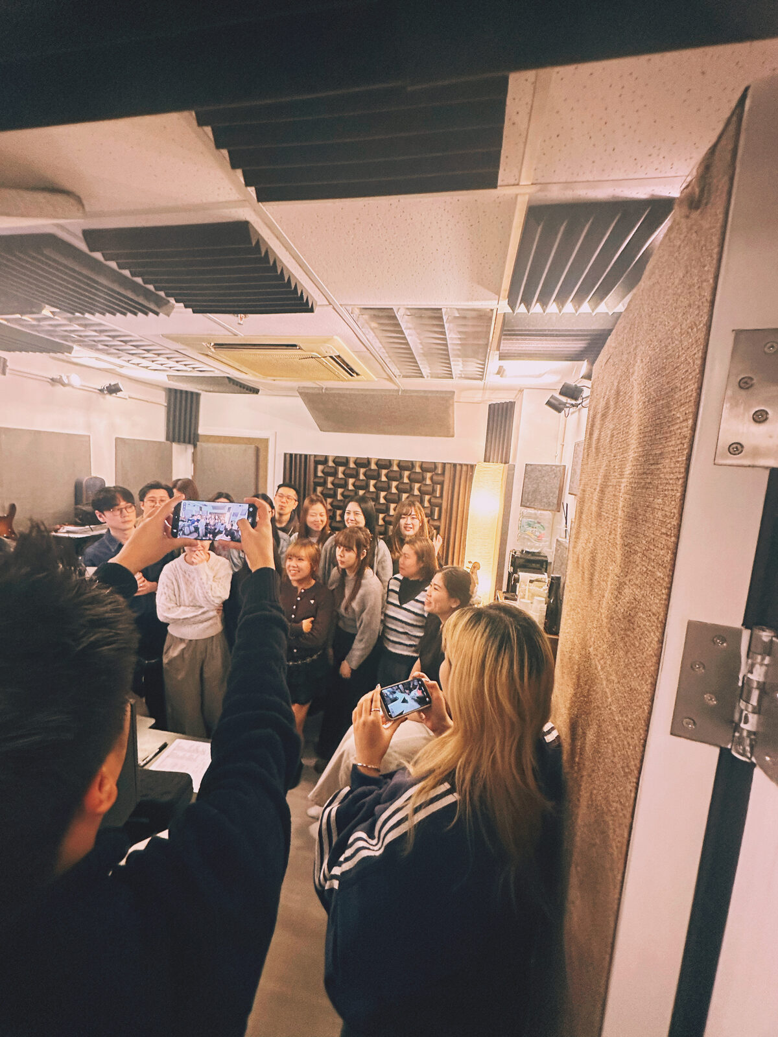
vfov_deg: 102.1
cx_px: 389
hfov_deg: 85.7
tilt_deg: -8.8
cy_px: 518
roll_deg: -4.6
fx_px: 420
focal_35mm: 14
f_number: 2.2
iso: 500
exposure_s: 1/50
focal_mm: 2.22
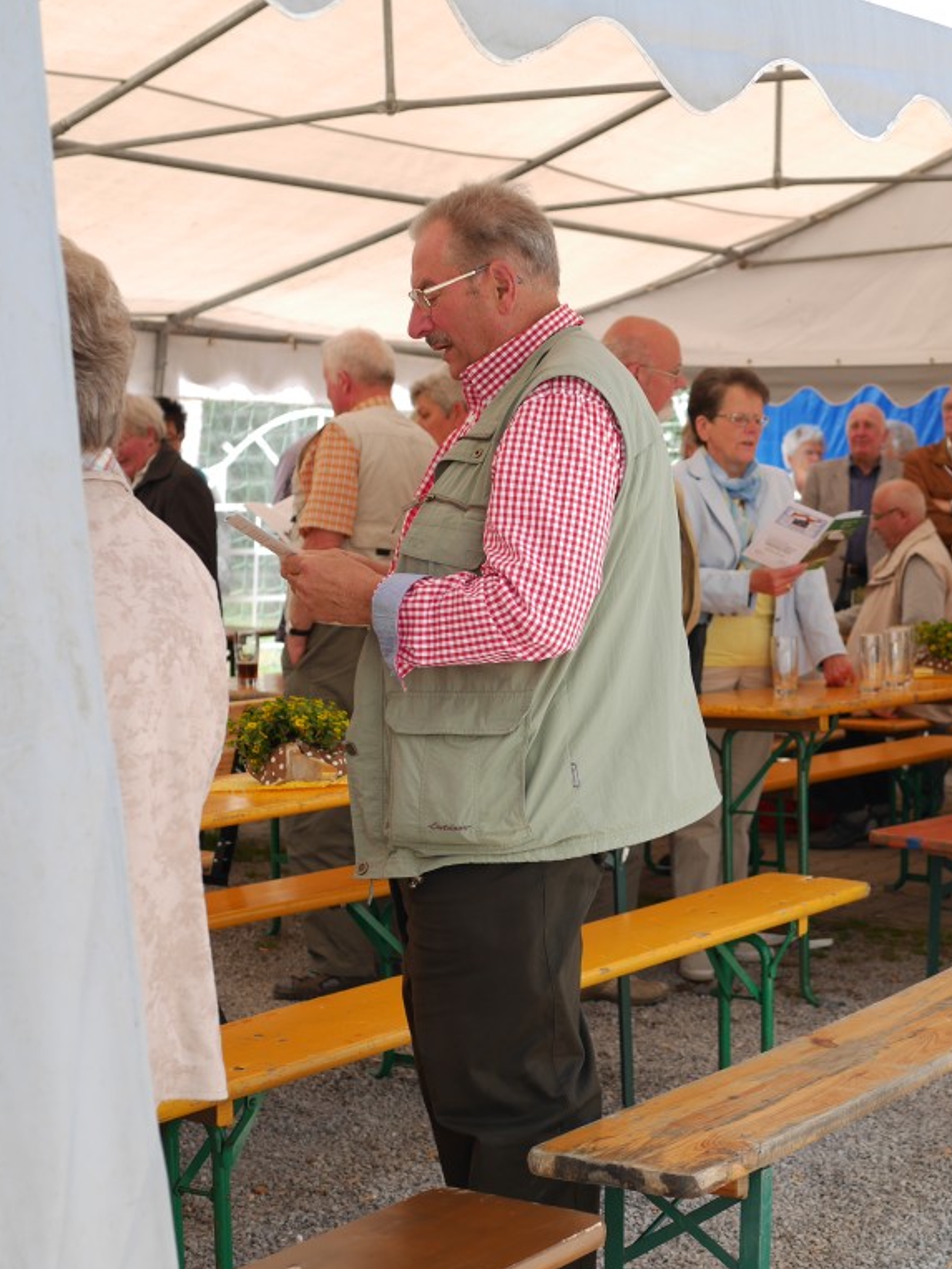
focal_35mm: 67
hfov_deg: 21.7
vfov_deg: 29.0
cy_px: 636
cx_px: 733
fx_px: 2457
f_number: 2.8
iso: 125
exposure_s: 1/500
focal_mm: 25
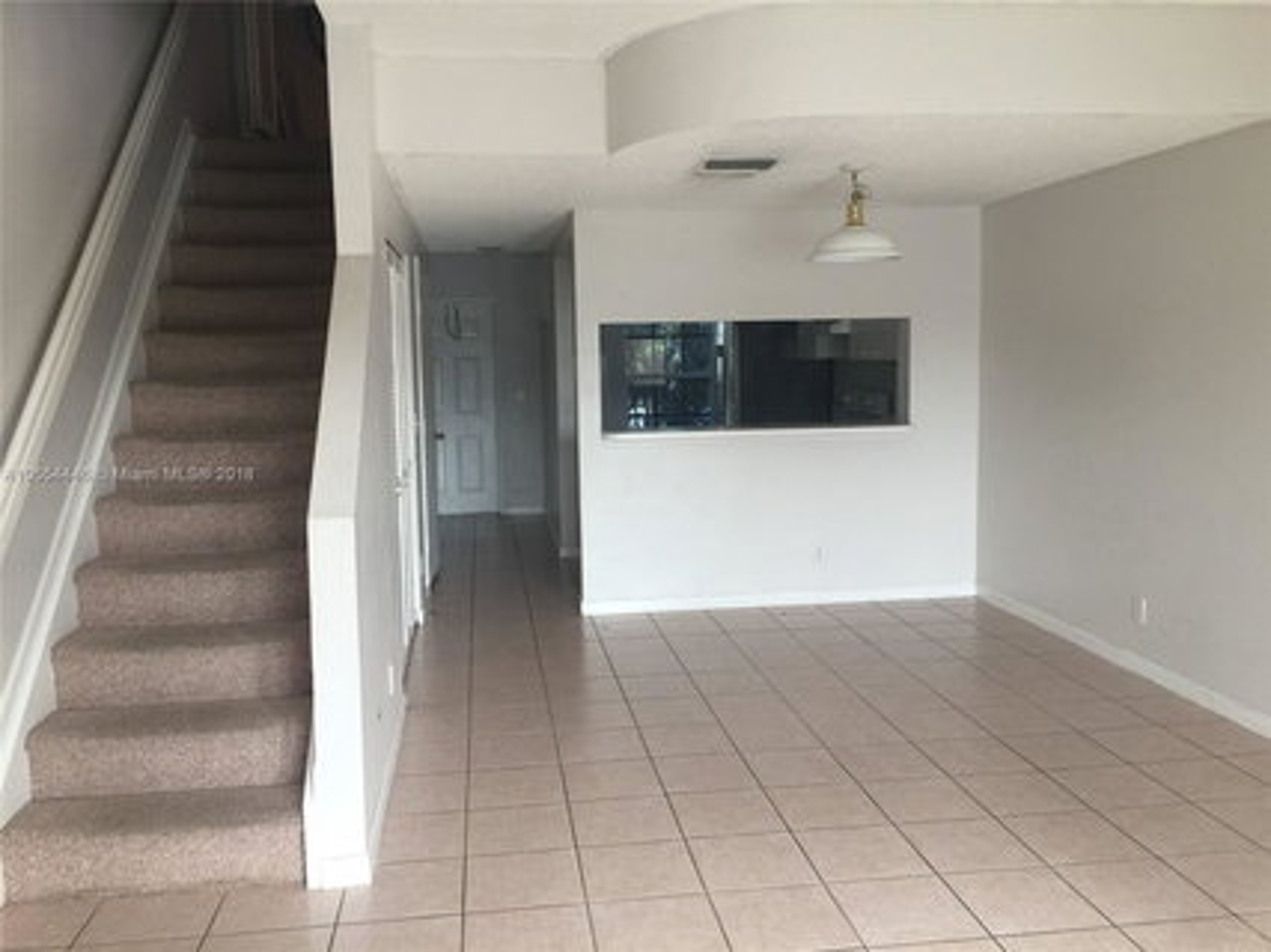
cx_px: 636
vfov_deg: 48.2
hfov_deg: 61.7
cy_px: 476
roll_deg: +0.2
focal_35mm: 29
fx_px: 1064
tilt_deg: -6.4
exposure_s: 1/30
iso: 32
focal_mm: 4.15
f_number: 2.2
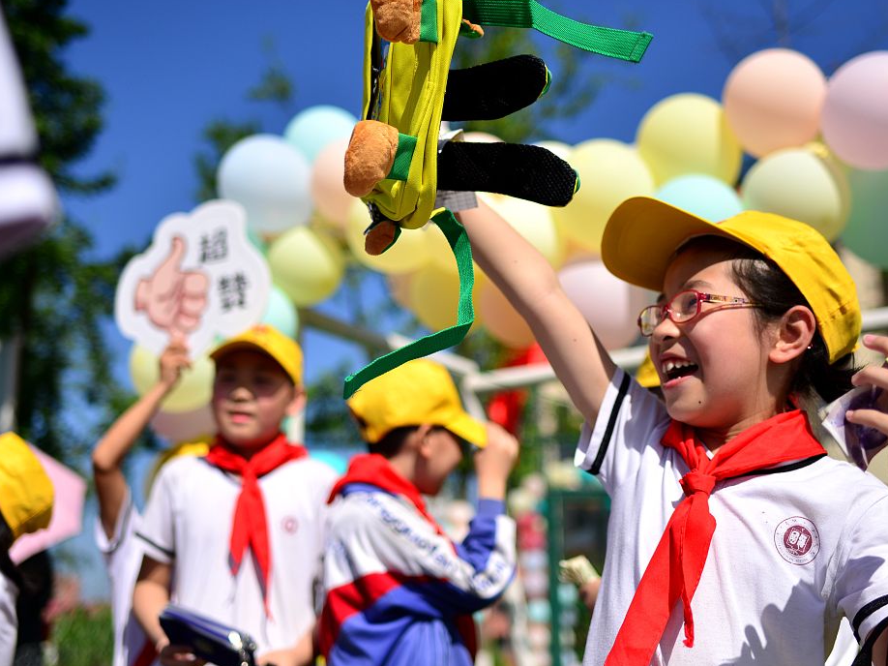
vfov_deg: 32.9
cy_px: 315
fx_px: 1128
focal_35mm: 44
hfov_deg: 43.0
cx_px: 435
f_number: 1.8
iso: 125
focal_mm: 35
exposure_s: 1/8000
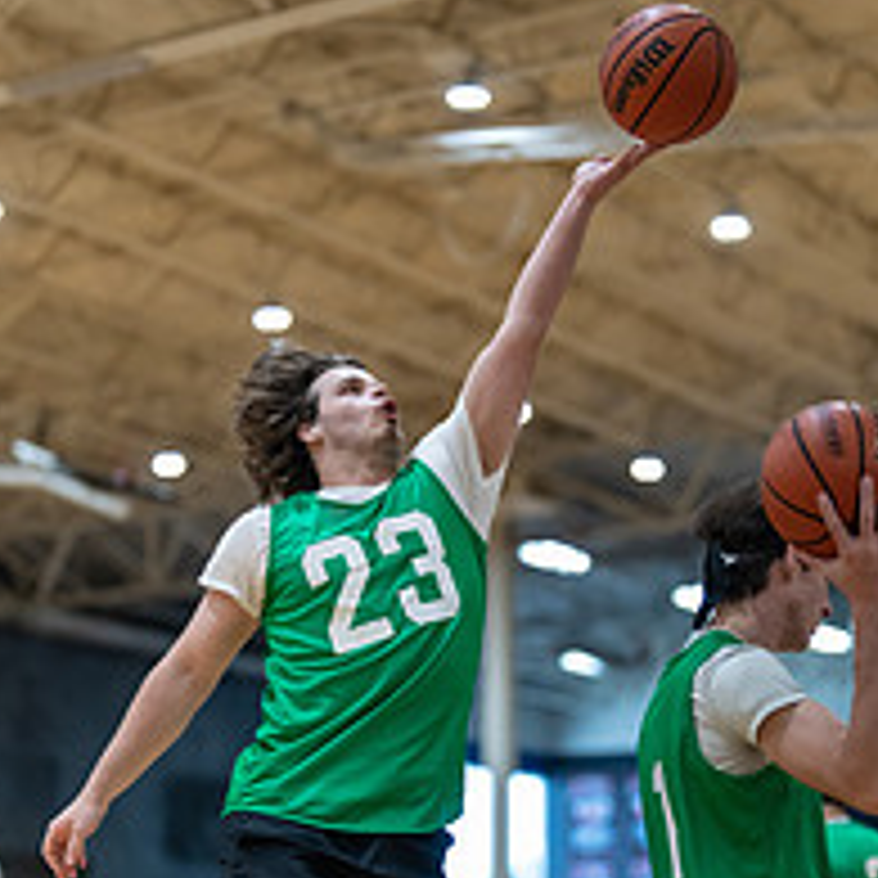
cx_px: 423
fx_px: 2812
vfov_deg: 17.7
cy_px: 509
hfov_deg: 17.7
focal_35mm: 98
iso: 1600
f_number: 1.2
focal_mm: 50
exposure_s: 1/1000
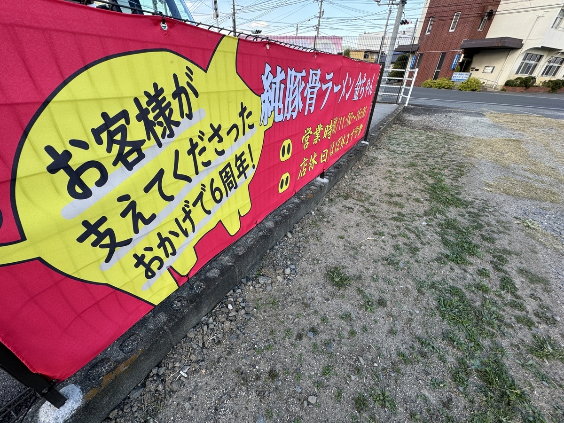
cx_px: 282
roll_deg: -2.4
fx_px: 228
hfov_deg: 102.1
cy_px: 212
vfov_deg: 85.7
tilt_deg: -32.0
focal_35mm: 14
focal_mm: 2.22
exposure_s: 1/207
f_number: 2.2
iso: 40
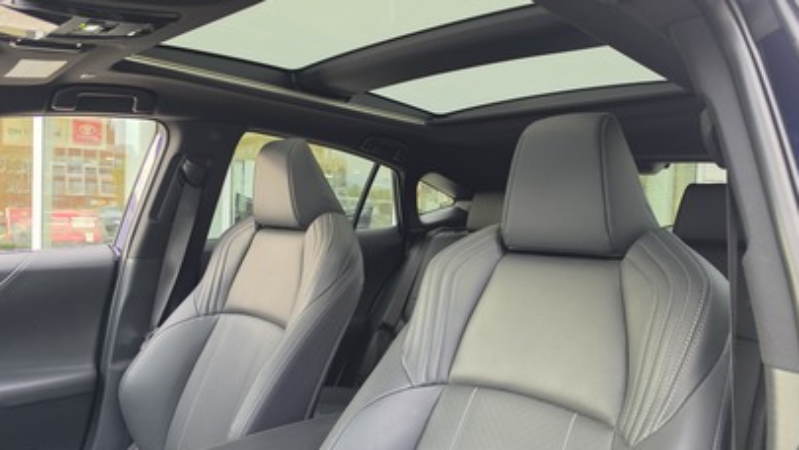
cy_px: 248
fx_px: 551
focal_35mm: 26
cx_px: 397
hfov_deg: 71.9
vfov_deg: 44.4
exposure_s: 1/180
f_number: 1.4
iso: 125
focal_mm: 6.5
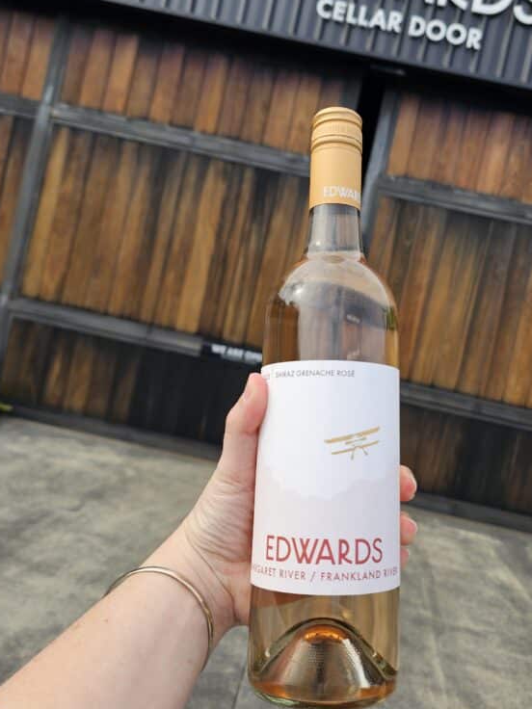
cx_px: 332
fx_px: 656
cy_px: 316
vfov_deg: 56.7
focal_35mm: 32
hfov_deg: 43.8
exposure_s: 1/300
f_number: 1.7
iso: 10
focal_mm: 6.3
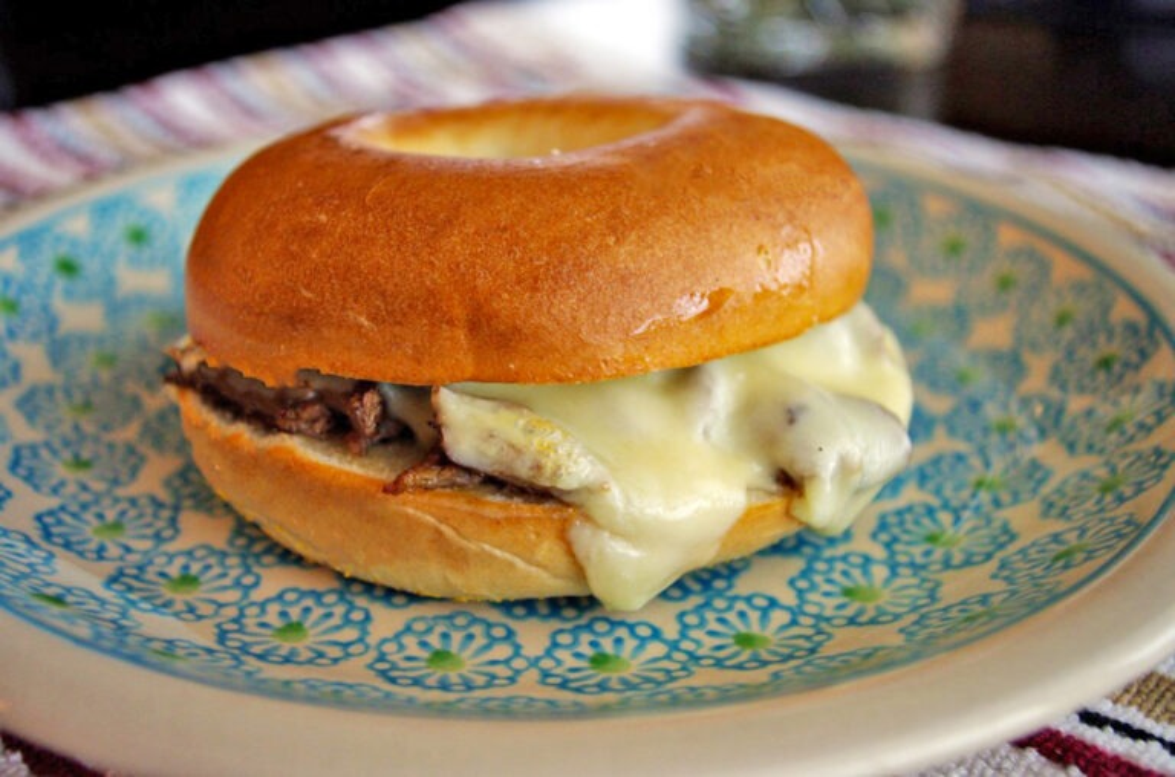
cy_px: 388
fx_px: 1367
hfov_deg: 46.5
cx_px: 588
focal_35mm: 42
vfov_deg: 31.7
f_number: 4
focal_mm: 28.13
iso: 400
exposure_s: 1/60
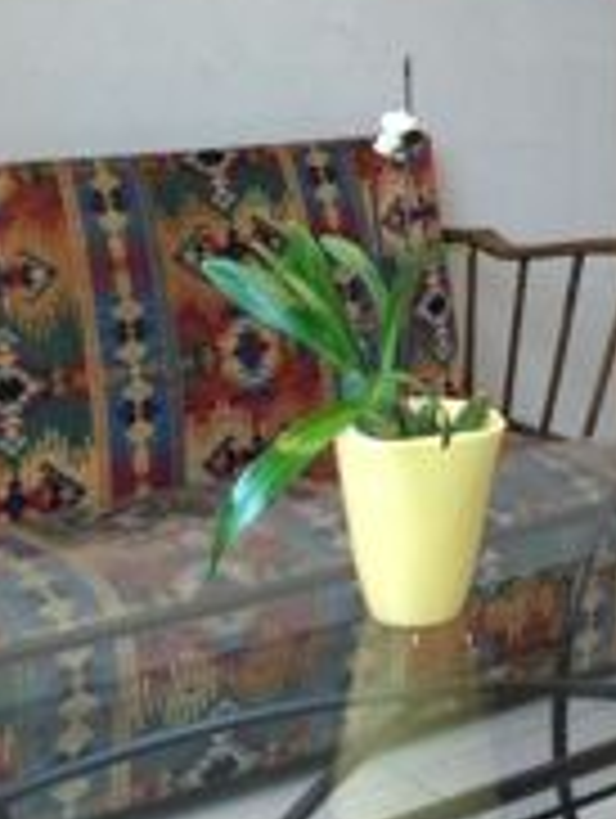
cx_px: 670
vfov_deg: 23.3
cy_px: 101
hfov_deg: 17.4
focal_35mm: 82
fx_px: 1941
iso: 320
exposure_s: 1/20
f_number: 2.4
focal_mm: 4.28
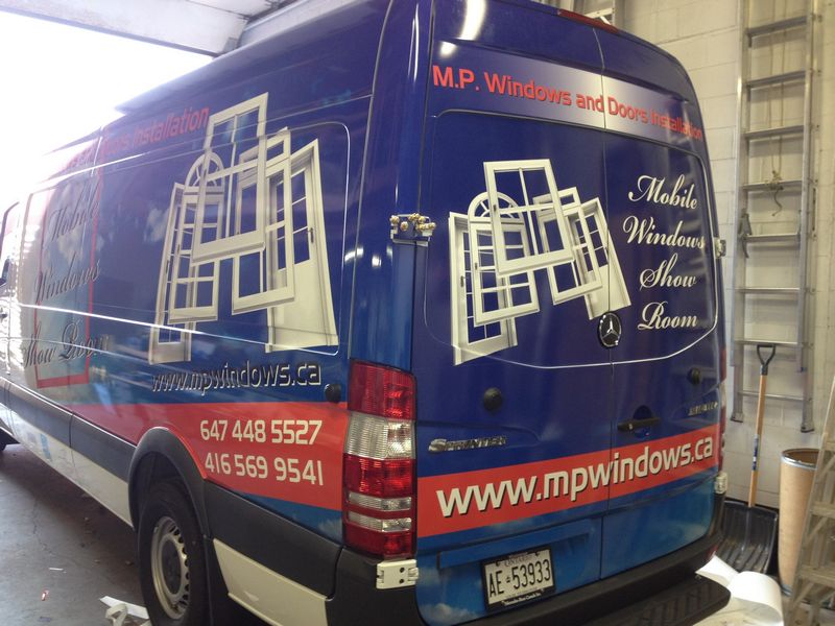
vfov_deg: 40.7
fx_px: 844
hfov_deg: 52.6
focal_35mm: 35
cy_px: 313
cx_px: 418
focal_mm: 4.28
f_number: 2.4
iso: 80
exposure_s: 1/20
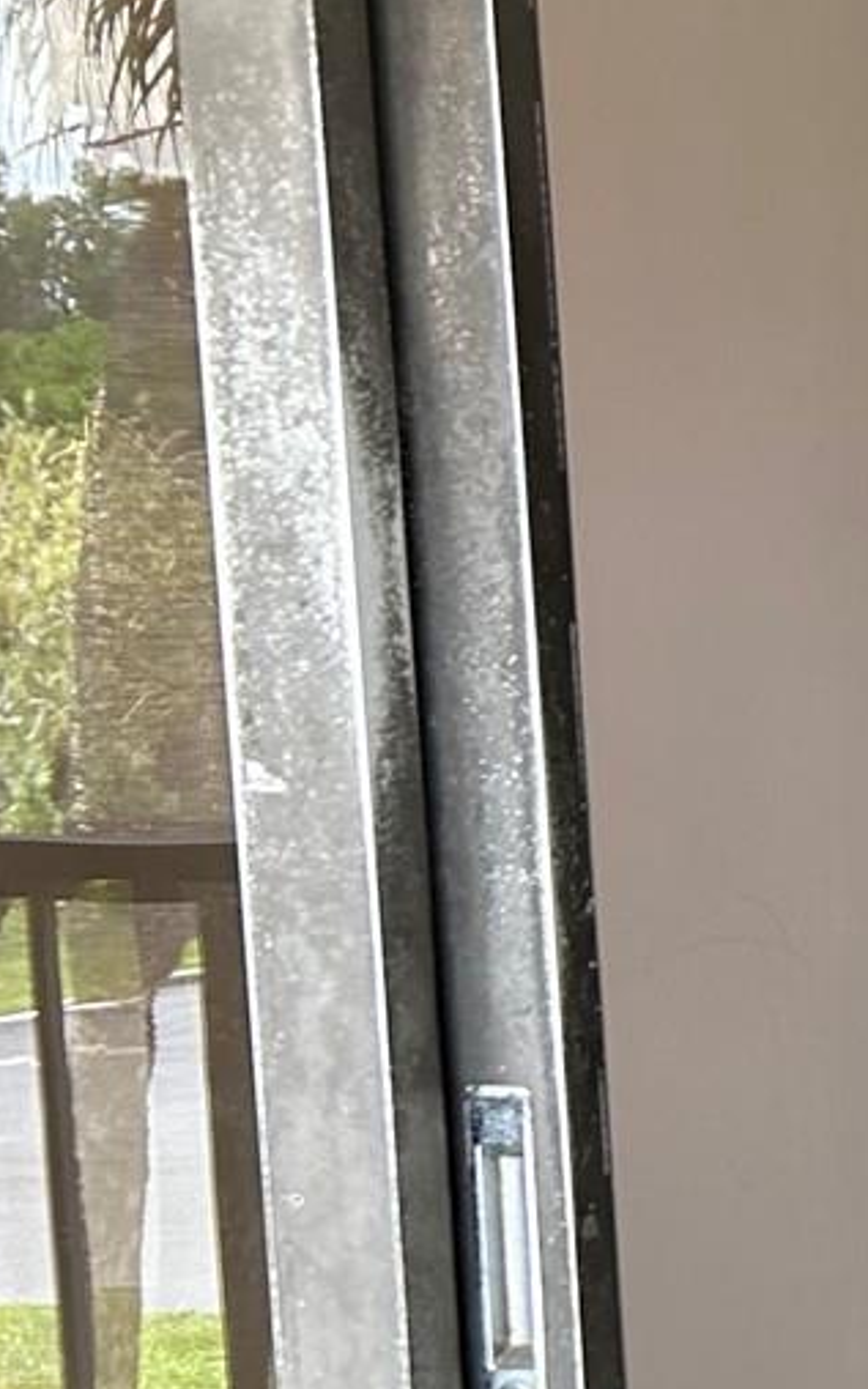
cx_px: 2166
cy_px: 825
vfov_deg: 23.8
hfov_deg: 11.8
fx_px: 3292
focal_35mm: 87
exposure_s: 1/120
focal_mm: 5.7
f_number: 1.5
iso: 100
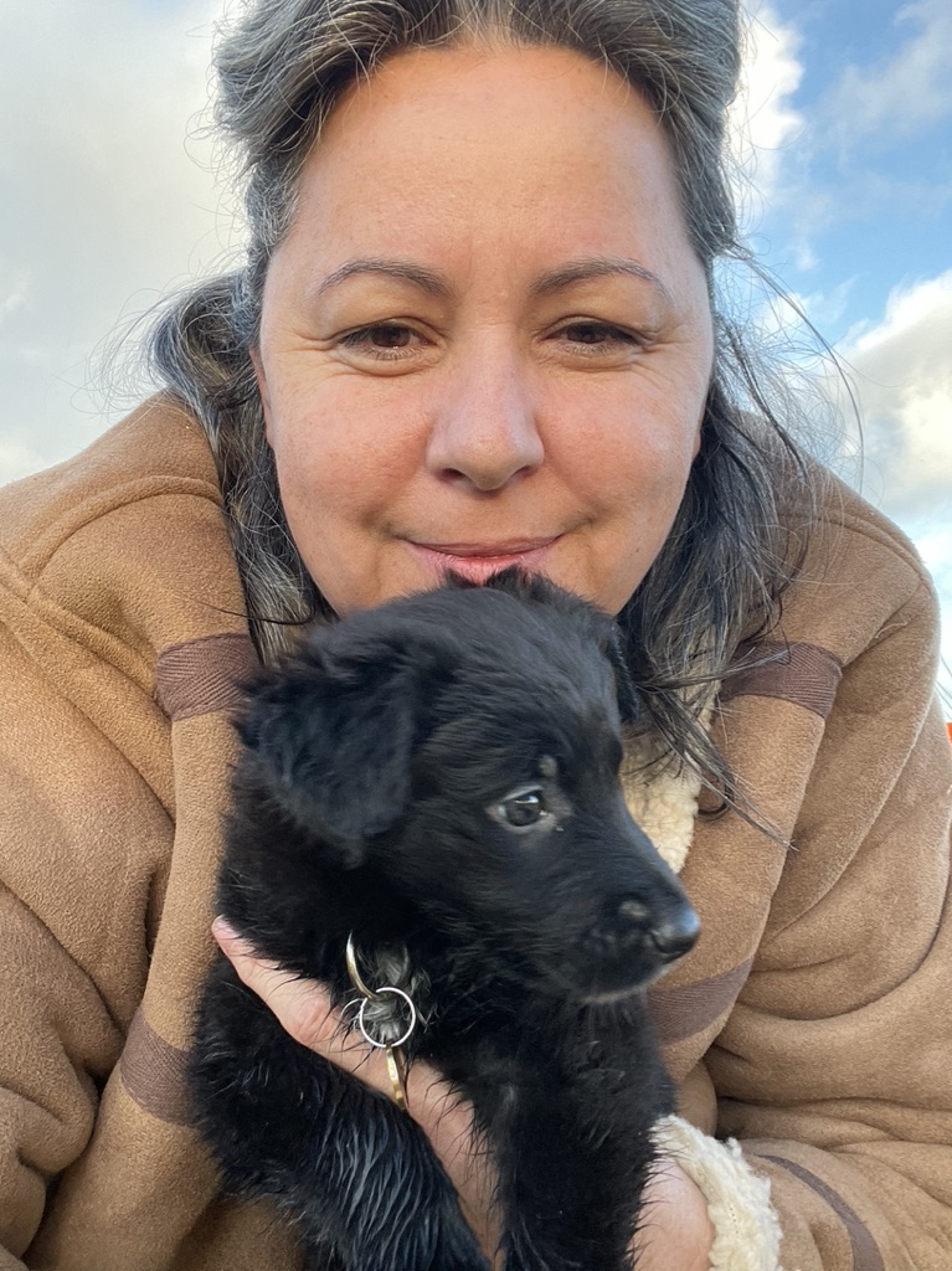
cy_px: 636
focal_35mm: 30
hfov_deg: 46.8
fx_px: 1101
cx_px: 476
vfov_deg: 60.0
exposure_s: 1/121
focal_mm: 2.71
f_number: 2.2
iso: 64
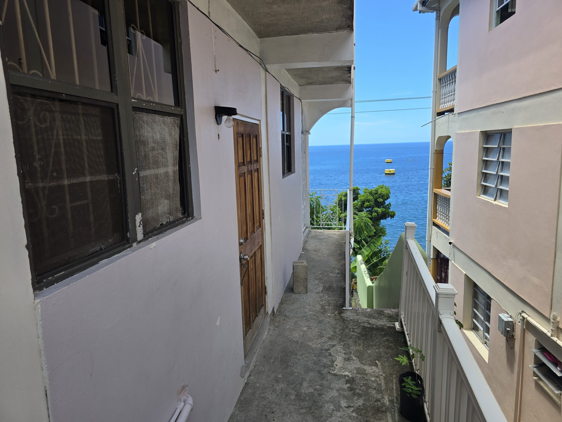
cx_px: 281
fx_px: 373
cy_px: 211
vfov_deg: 58.9
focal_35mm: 23
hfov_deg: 73.9
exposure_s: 1/439
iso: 12
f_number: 1.7
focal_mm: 6.3
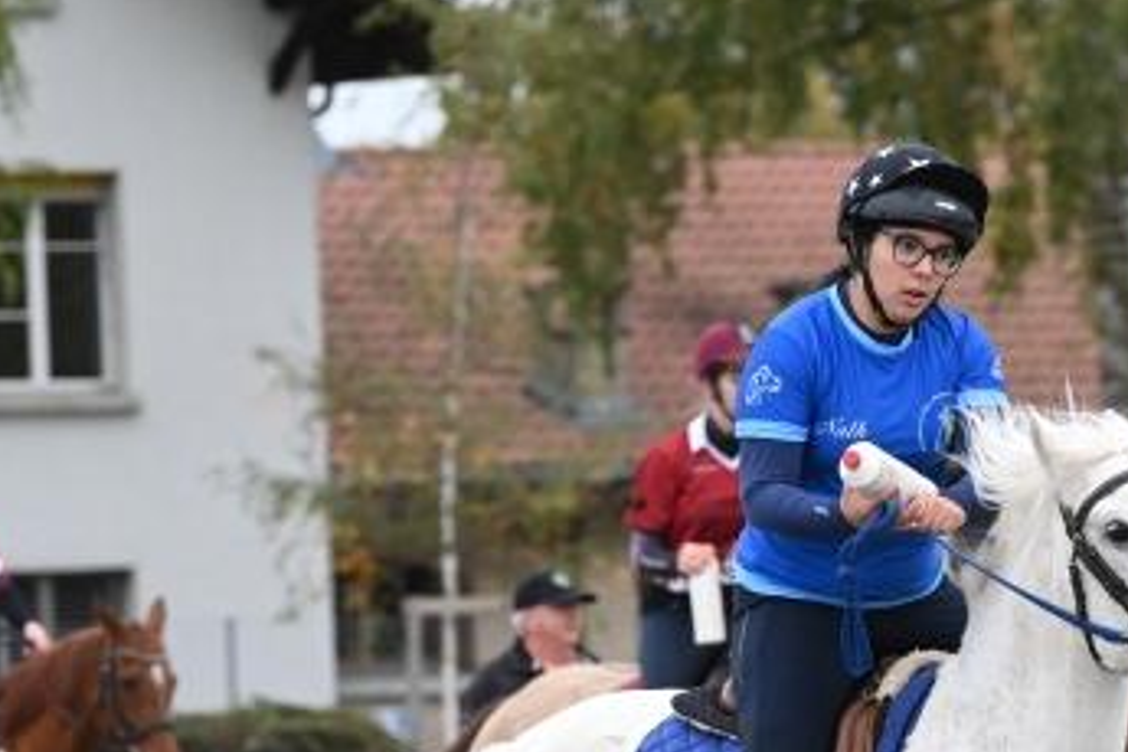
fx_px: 12344
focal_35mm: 394
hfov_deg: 5.2
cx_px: 857
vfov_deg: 3.5
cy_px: 690
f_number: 5.6
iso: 5600
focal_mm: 170
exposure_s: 1/1250
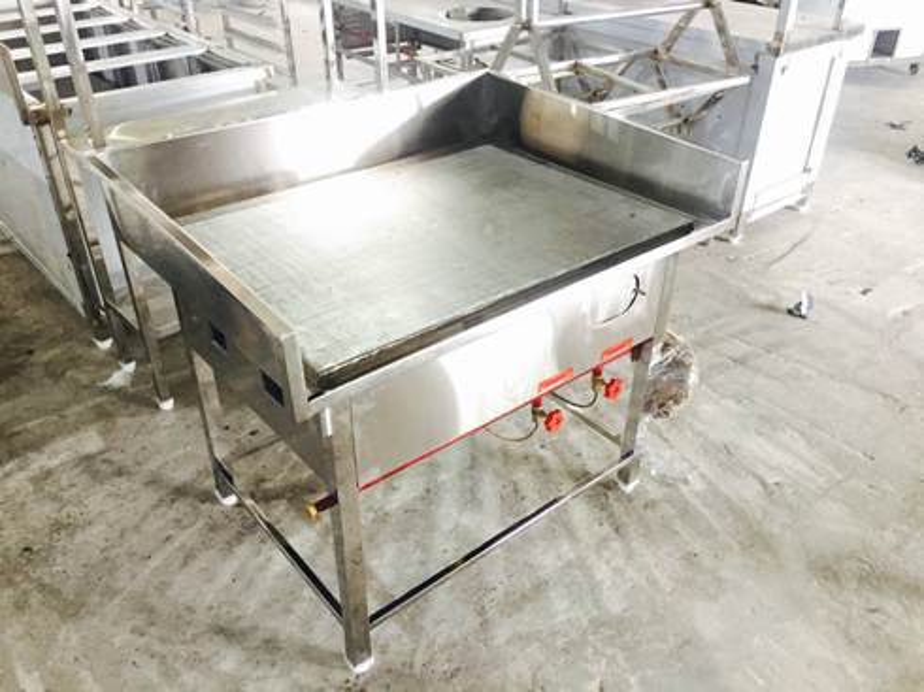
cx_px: 462
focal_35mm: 29
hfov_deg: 61.7
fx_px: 774
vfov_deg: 48.2
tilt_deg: -34.0
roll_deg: -2.5
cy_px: 346
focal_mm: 4.15
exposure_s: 1/33
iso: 250
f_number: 2.2
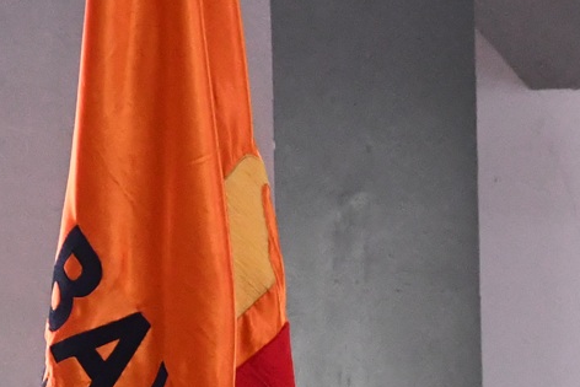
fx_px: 7445
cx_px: 1020
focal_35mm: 462
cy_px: 502
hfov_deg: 4.4
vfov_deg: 3.0
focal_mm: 75
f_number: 5
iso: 3200
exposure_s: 1/100
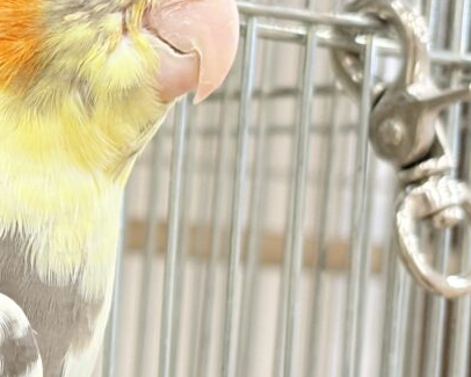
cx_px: -79
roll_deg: -4.7
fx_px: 2091
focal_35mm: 150
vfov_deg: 10.3
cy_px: 219
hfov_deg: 12.6
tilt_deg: +2.0
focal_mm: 5.96
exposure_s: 1/50
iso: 80
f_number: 1.6
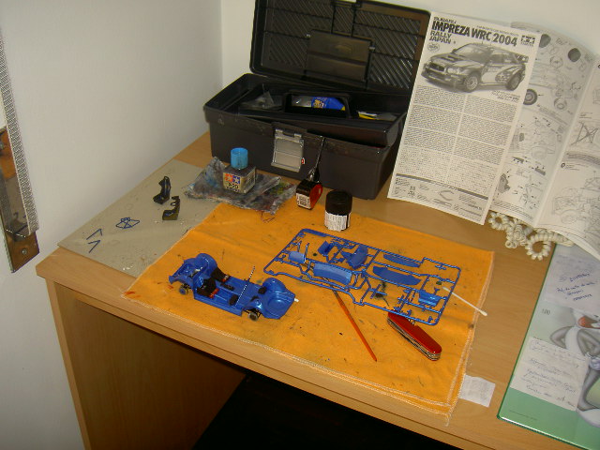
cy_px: 225
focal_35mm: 39
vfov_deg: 36.8
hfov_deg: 47.9
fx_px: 676
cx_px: 300
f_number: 2.8
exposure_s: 1/60
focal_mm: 8
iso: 50
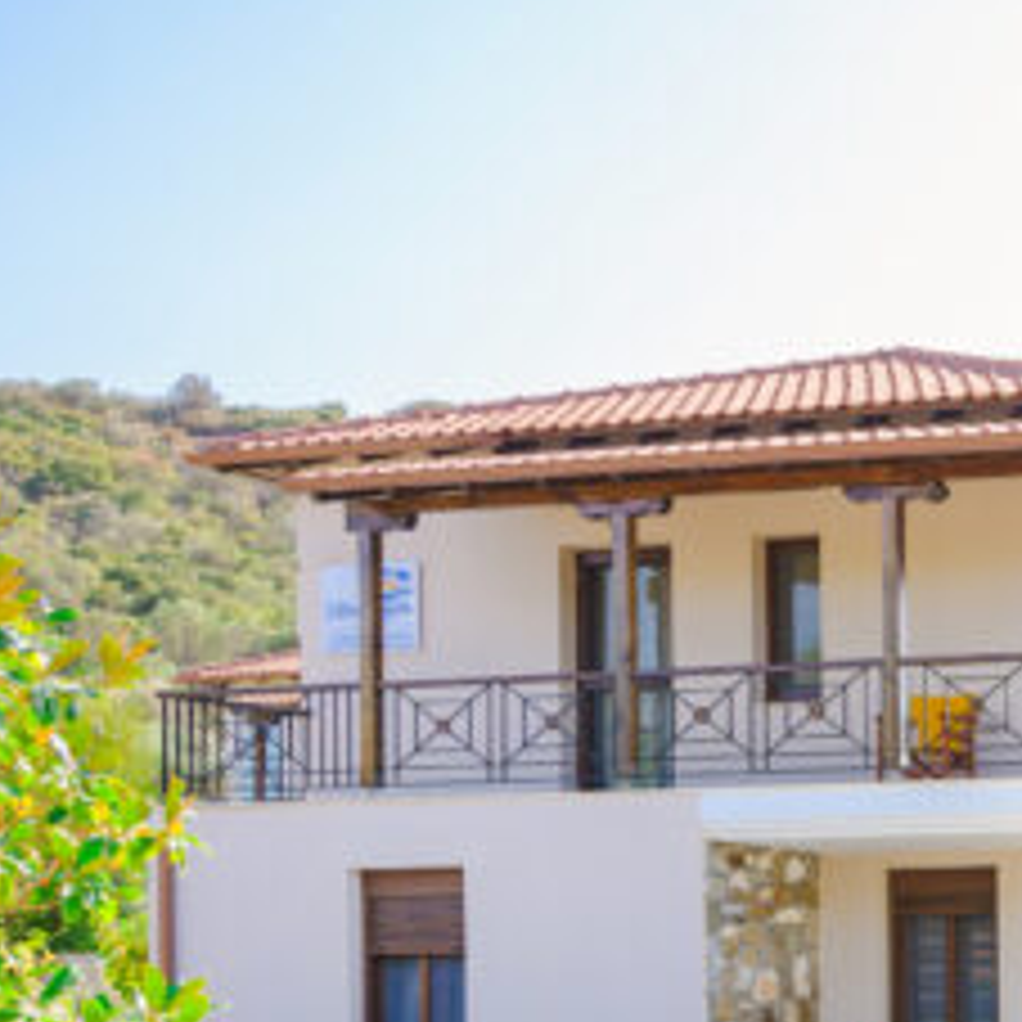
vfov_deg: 24.1
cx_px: 1603
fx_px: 2305
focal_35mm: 69
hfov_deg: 20.7
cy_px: 984
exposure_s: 1/400
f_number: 7.1
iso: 250
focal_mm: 24
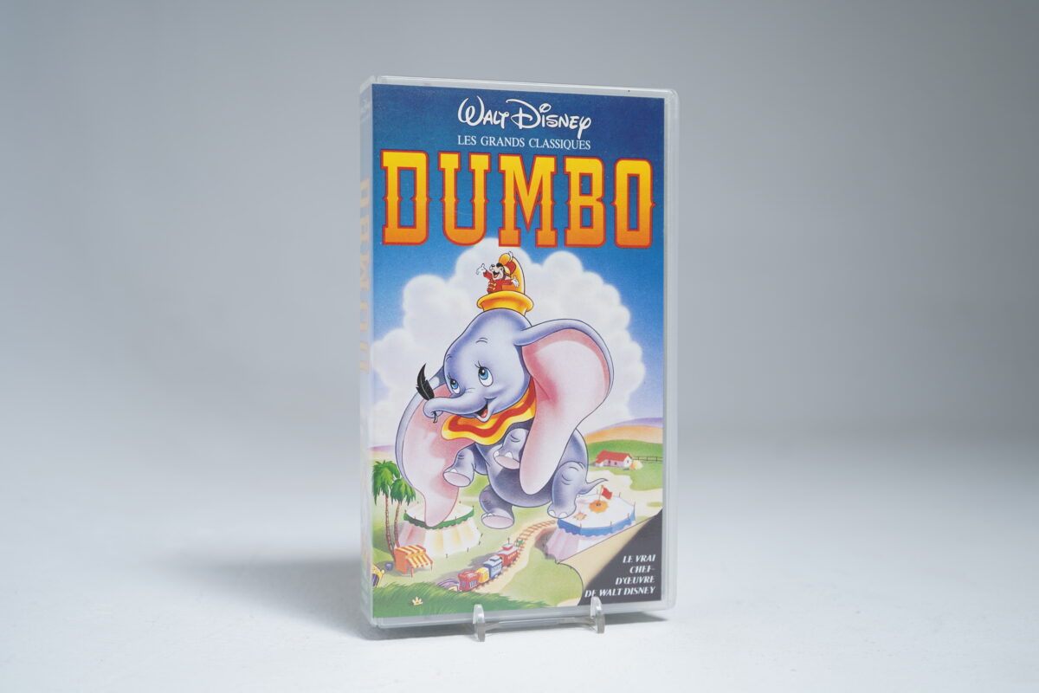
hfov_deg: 47.4
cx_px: 520
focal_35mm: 41
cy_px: 346
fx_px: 1183
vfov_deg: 32.6
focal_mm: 41
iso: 160
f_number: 4.5
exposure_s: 1/15
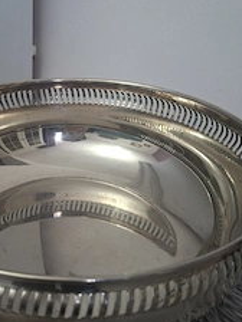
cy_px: 135
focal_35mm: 41
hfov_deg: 34.3
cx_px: 55
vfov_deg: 45.6
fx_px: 382
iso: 800
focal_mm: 5.54
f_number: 1.8
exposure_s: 1/20
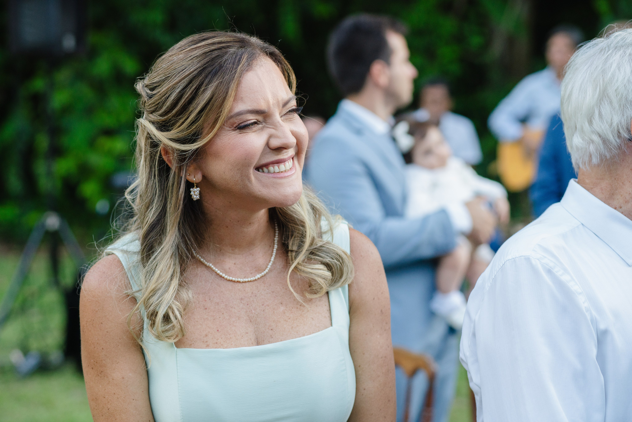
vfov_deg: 16.1
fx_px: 1492
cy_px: 211
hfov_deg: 23.9
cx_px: 316
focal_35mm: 85
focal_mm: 85
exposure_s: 1/500
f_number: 4
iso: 1600
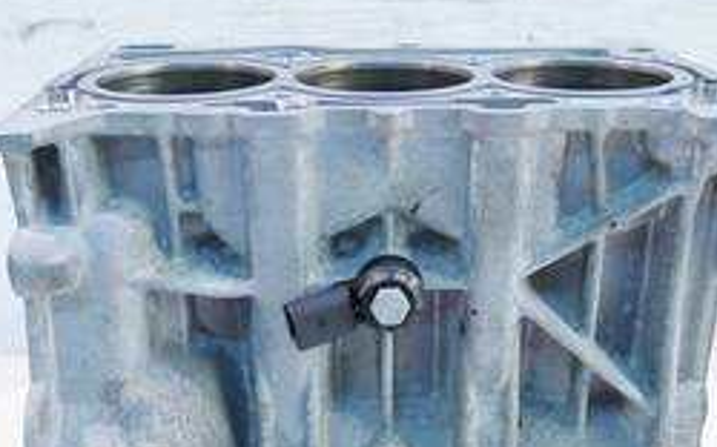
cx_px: 353
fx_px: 1035
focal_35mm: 53
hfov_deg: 38.2
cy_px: 473
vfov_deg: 23.1
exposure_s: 1/60
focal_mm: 13
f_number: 3.6
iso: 320
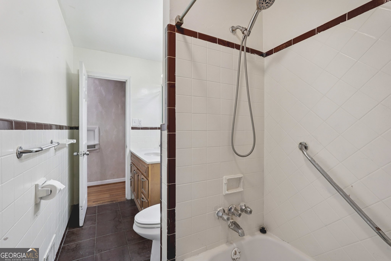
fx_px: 174
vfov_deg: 73.7
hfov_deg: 96.7
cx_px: 196
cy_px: 130
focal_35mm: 16
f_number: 8
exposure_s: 1/10
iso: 800
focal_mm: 16
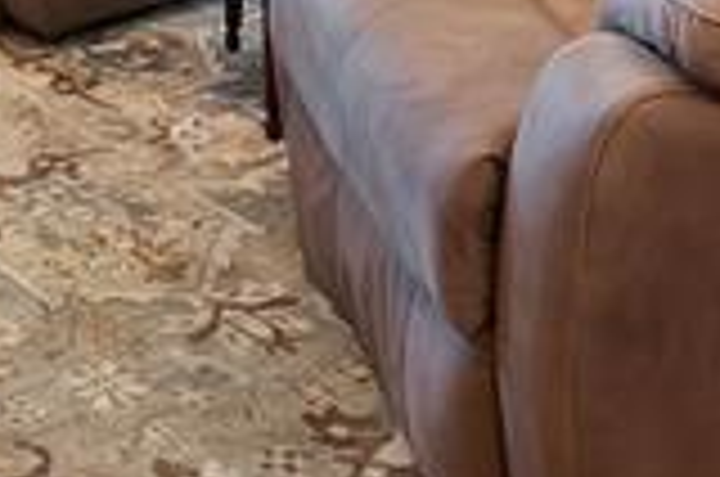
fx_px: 1537
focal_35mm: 77
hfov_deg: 24.1
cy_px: -592
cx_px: -130
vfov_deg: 13.8
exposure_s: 1/4
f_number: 7.1
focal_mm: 12
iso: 640
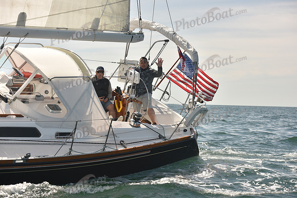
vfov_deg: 16.7
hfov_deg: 24.8
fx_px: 677
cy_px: 99
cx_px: 148
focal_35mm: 82
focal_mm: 82
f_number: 5.6
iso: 250
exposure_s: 1/640
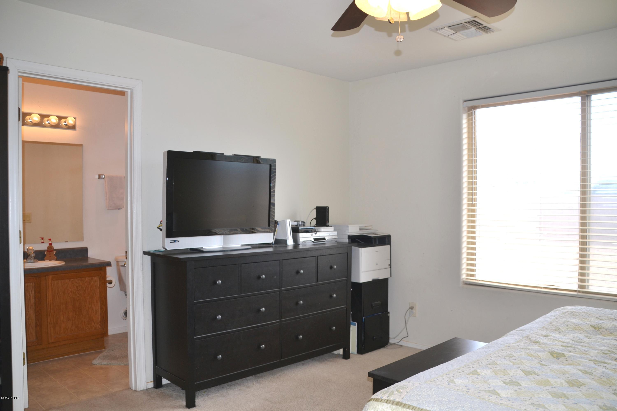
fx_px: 514
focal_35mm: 30
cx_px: 308
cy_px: 206
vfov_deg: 43.6
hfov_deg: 61.9
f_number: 4
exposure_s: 1/125
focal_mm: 20
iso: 125
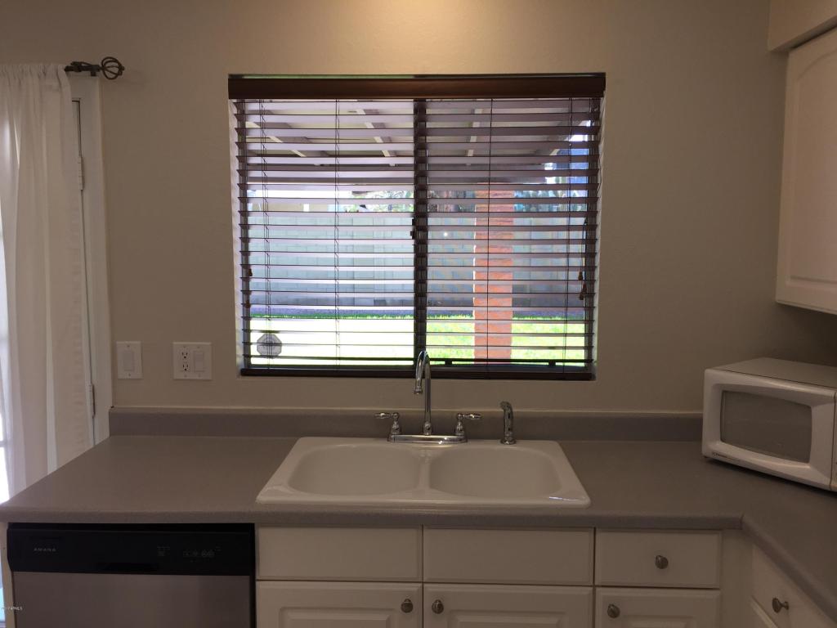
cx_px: 418
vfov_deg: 48.2
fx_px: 701
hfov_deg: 61.7
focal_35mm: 29
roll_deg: -0.3
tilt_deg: -6.4
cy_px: 314
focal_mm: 4.15
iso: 32
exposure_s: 1/130
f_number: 2.2
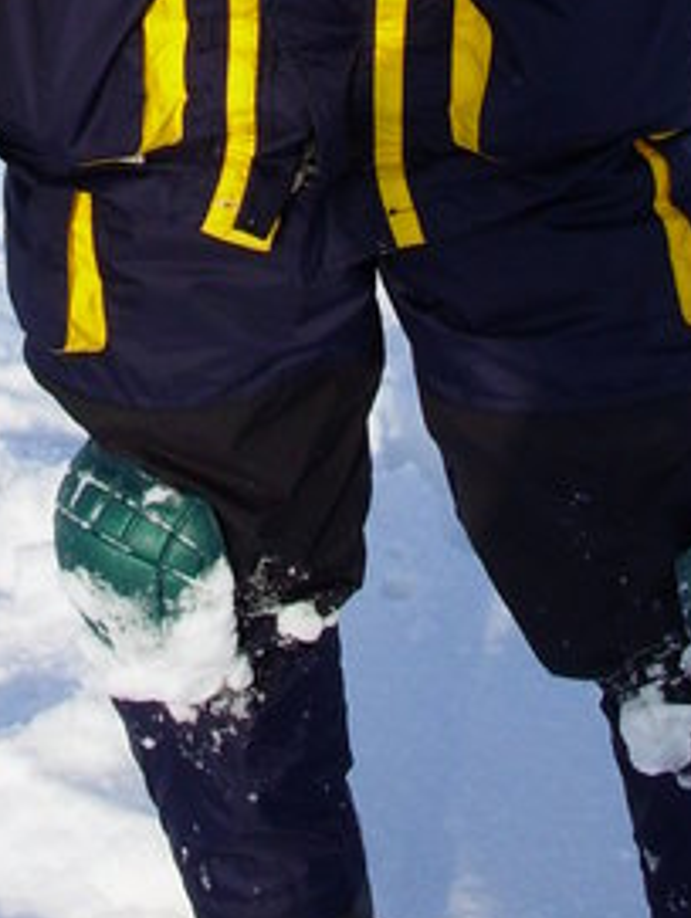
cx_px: 240
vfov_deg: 16.6
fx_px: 2974
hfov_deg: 13.2
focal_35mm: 112
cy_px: -254
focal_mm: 6.3
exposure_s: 1/430
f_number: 4.9
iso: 50
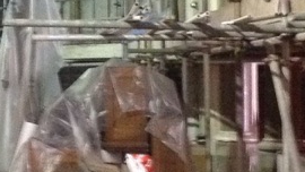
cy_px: 10
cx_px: -124
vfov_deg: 6.1
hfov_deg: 10.6
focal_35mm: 198
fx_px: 1602
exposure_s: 1/17
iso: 400
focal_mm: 4.28
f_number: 2.4
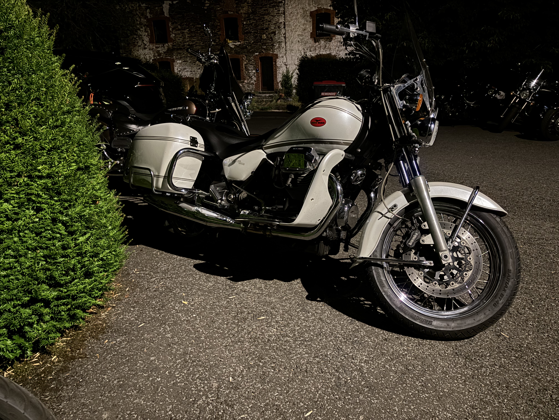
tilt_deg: -17.1
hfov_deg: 67.3
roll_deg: +2.9
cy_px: 210
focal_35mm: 26
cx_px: 280
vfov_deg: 53.1
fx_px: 420
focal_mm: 5.96
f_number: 1.6
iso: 800
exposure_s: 1/9
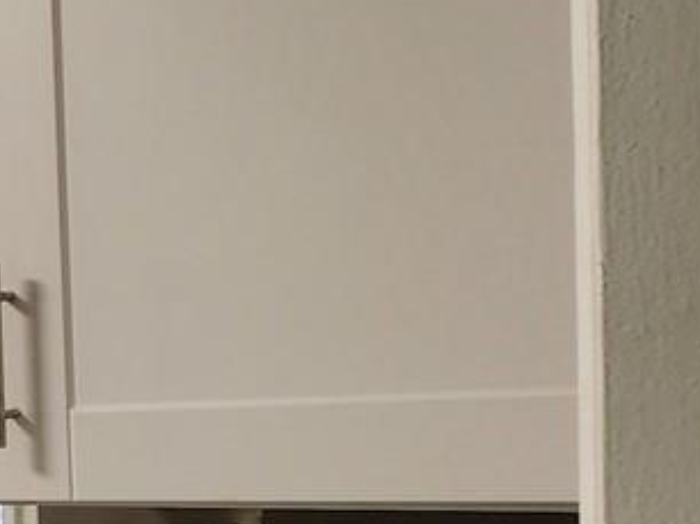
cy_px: 503
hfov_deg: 15.1
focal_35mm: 68
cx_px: -988
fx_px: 1374
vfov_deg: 21.0
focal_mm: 2.2
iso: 80
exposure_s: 1/60
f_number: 2.2
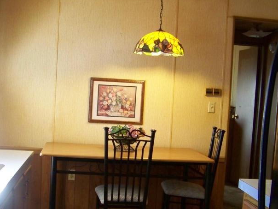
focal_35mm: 61
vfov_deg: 23.9
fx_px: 490
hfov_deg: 31.6
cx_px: 117
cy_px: 135
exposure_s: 1/30
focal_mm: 5.85
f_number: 2.8
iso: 160
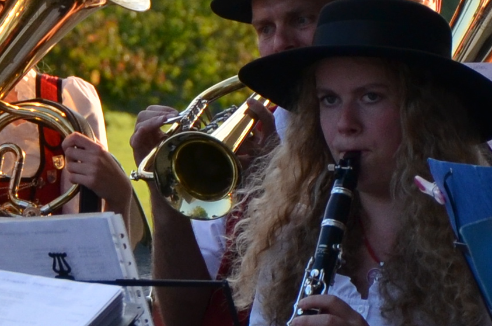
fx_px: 7895
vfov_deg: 2.4
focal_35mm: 579
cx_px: -160
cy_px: -99
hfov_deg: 3.6
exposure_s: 1/500
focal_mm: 66
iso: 400
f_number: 5.6
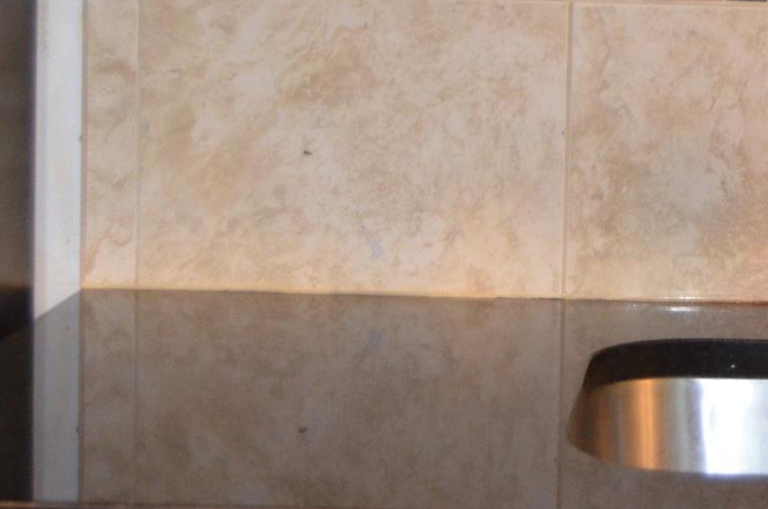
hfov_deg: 18.9
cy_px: -20
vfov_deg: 12.8
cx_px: 806
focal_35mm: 105
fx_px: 2235
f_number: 4
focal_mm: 26
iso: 2200
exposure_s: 1/60
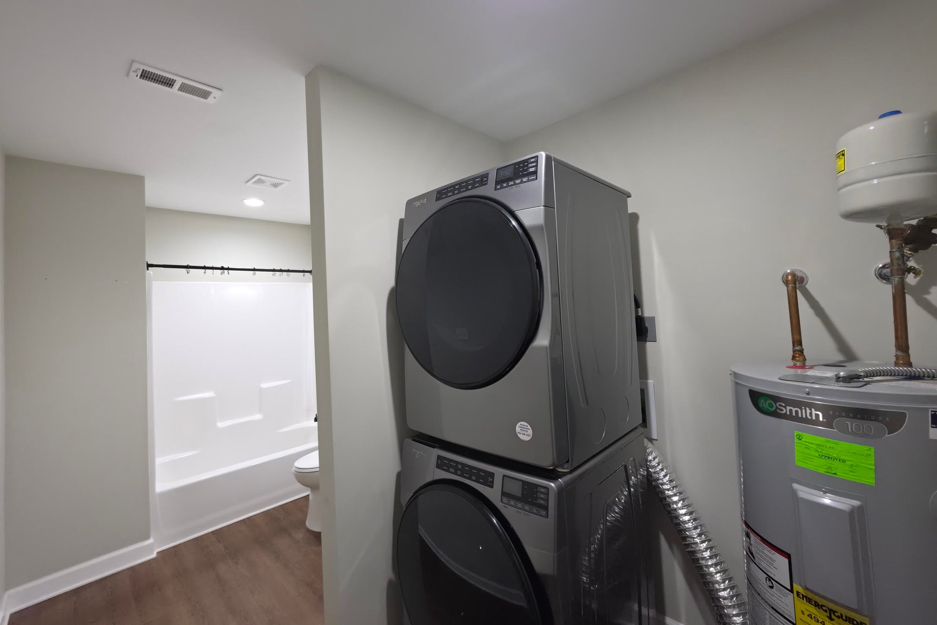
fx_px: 364
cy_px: 285
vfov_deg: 81.0
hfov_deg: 104.2
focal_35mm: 14
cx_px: 454
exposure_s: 1/30
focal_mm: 2.2
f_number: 1.9
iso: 125
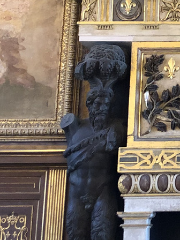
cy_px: 73
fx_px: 693
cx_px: 276
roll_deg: +1.4
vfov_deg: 19.6
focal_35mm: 100
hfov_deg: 13.8
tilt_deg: +13.4
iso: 100
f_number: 1.8
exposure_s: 1/13
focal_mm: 4
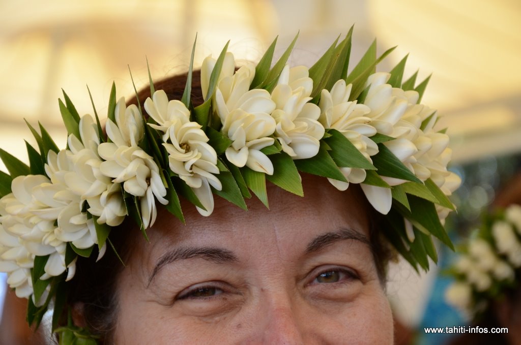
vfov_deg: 13.0
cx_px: 260
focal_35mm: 105
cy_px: 172
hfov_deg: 19.5
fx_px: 1517
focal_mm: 70
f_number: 6.3
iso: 1250
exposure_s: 1/640
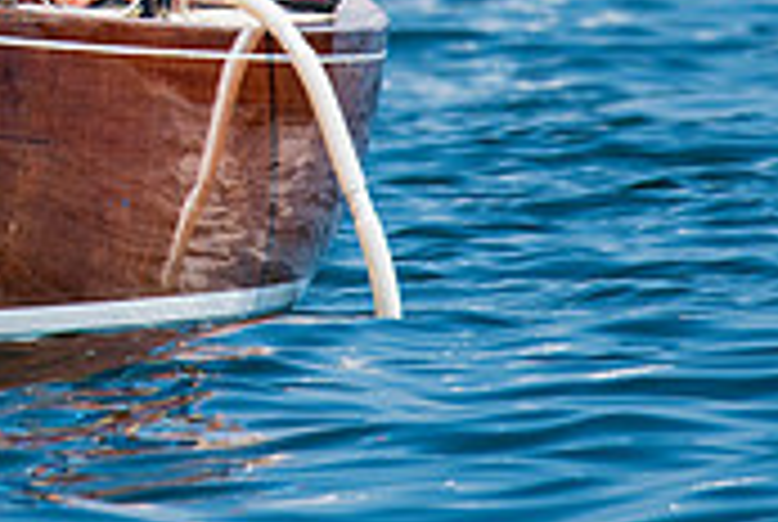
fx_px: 32623
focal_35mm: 1507
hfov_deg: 1.4
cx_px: -211
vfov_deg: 0.9
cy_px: -250
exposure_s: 1/1600
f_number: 5
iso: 250
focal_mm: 300
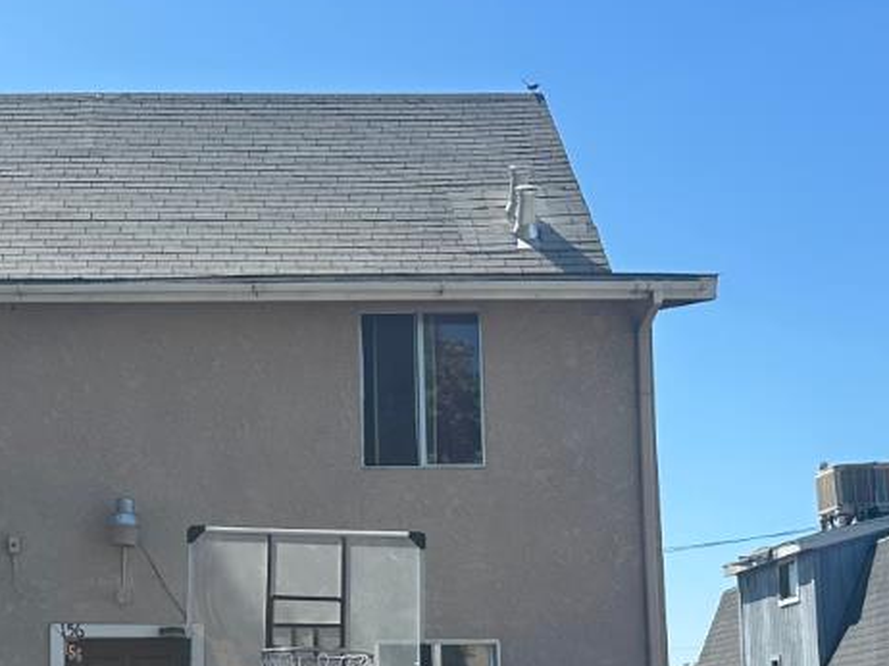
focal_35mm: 78
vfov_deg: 18.7
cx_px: 192
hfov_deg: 24.7
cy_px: 536
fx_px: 2002
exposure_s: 1/3247
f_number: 1.78
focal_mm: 6.86
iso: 80
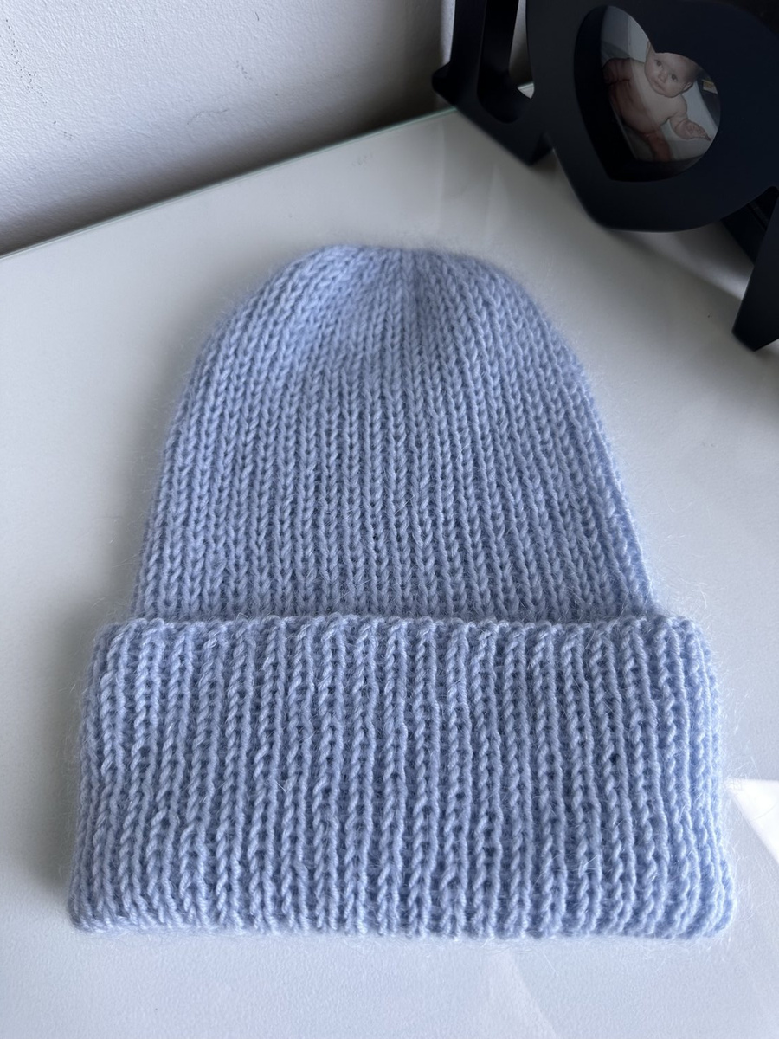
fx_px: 720
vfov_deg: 71.6
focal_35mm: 24
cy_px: 520
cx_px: 390
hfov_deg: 56.8
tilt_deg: -73.1
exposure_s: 1/121
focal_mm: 6.86
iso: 80
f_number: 1.78
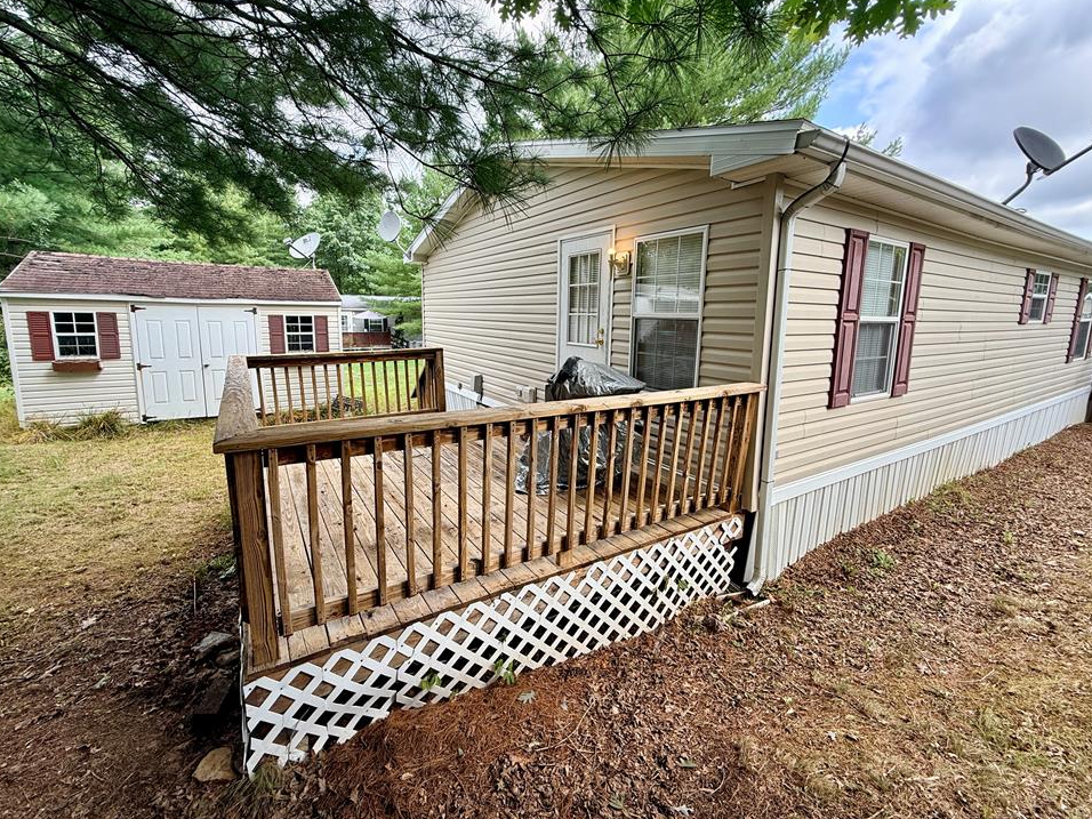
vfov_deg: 81.7
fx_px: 473
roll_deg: -0.8
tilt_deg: -8.9
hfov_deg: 98.2
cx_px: 549
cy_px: 385
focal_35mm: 15
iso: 50
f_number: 2.2
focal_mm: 2.22
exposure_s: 1/233
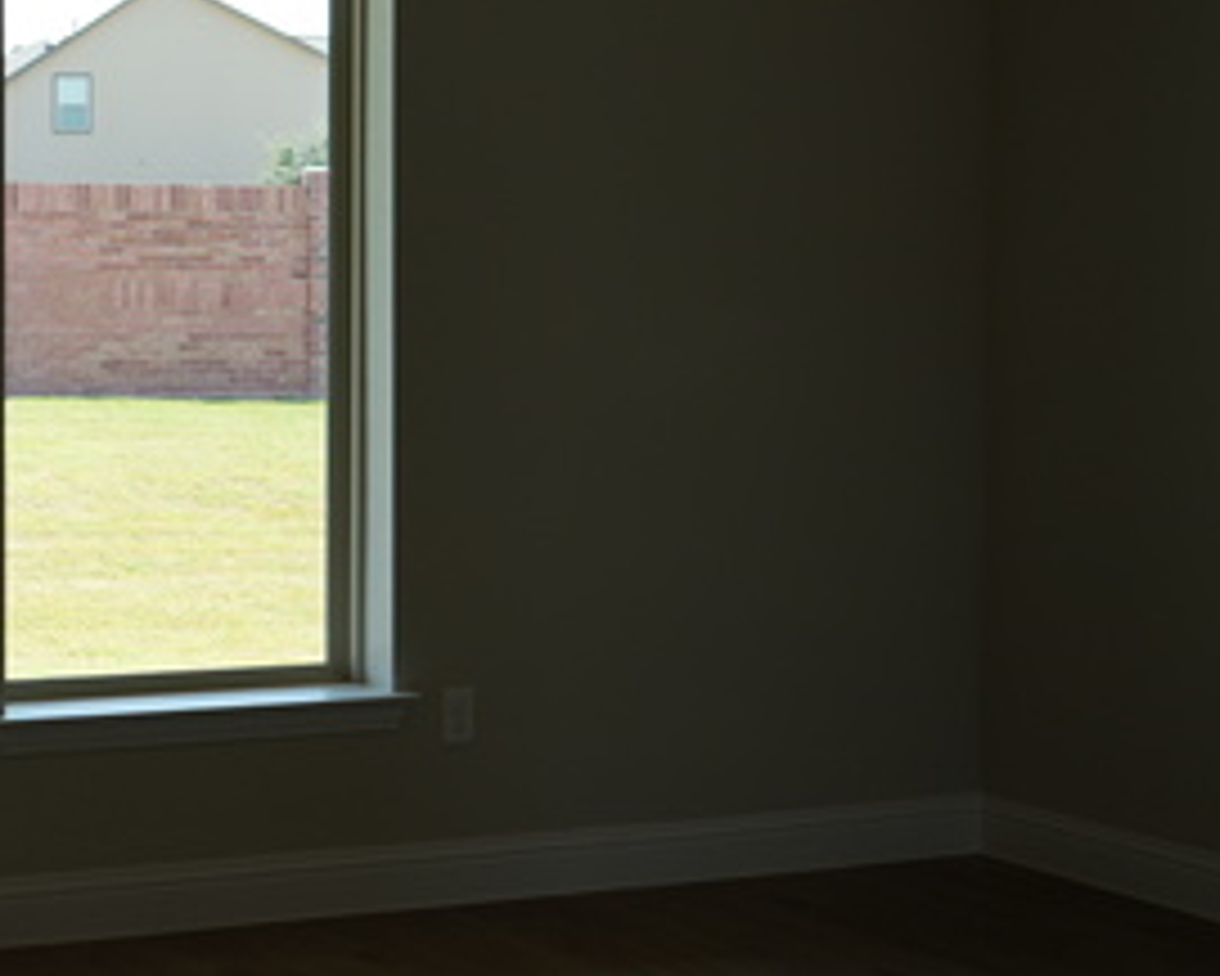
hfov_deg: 25.4
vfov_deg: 21.5
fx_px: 2565
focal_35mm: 71
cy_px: 394
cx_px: -18
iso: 100
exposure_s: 1/100
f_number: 5
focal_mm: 32
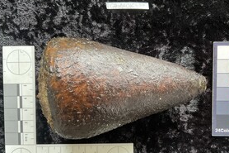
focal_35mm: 38
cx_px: 132
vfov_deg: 34.8
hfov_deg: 50.5
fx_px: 242
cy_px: 97
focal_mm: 3
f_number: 1.8
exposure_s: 1/30
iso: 250
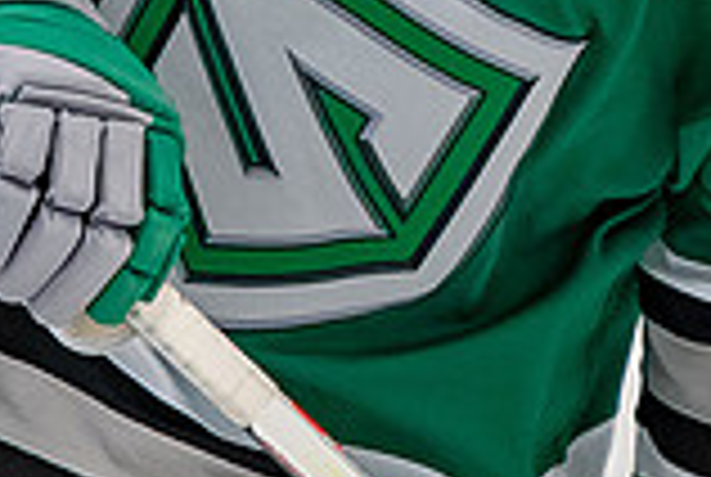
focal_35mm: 1646
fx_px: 32569
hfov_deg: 1.3
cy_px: -432
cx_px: 546
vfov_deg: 0.8
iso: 1600
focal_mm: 200
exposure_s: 1/800
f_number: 2.8
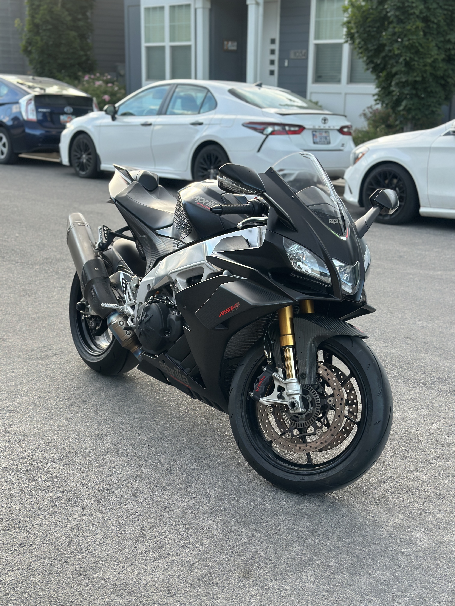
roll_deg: -1.0
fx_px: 841
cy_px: 303
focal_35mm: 48
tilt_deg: -14.3
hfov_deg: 30.3
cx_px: 228
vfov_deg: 39.7
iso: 125
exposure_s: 1/97
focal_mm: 6.86
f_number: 1.78
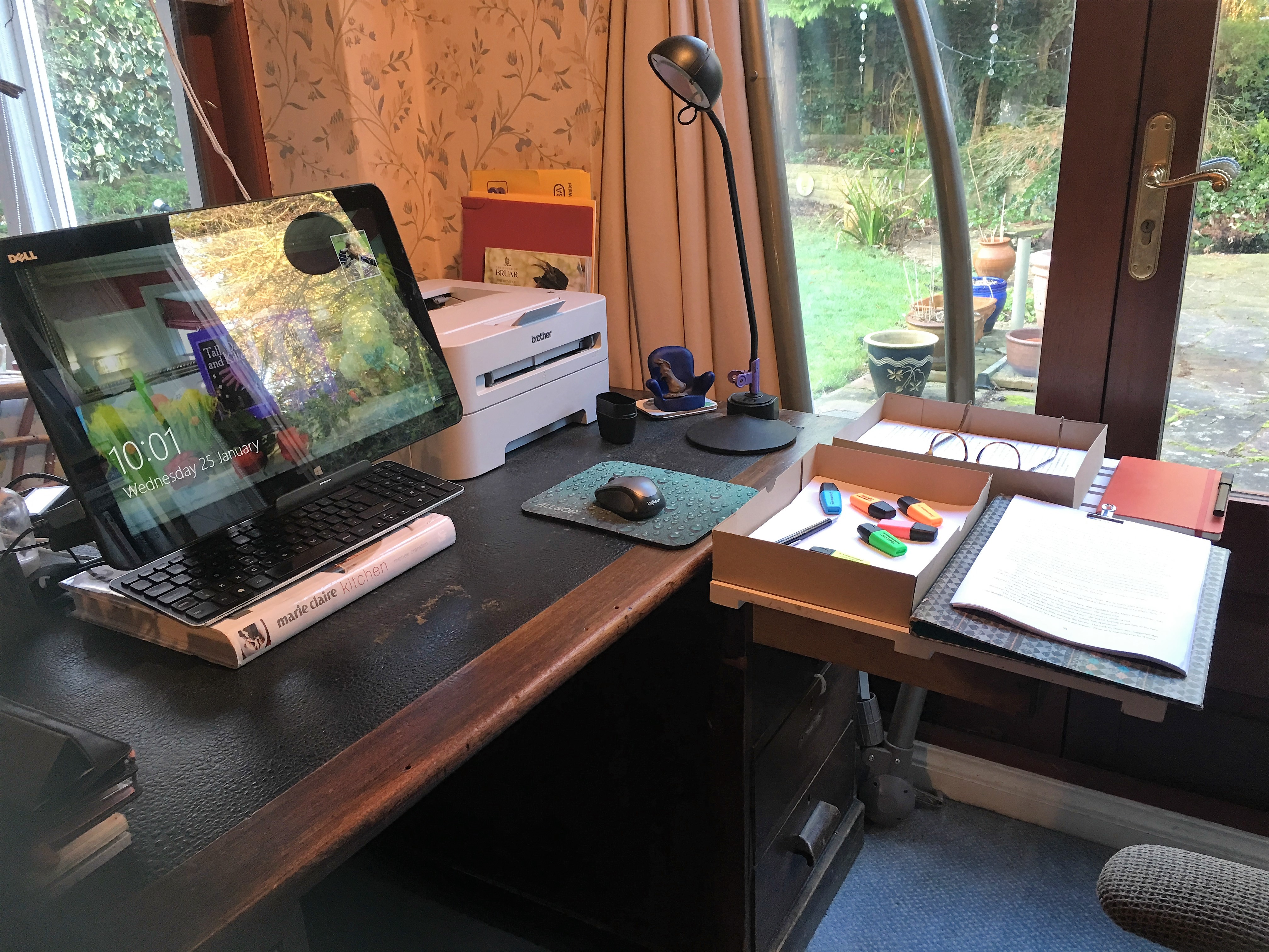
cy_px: 476
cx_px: 634
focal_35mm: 29
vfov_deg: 48.2
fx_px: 1063
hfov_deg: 61.7
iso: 50
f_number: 2.2
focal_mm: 4.15
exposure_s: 1/17
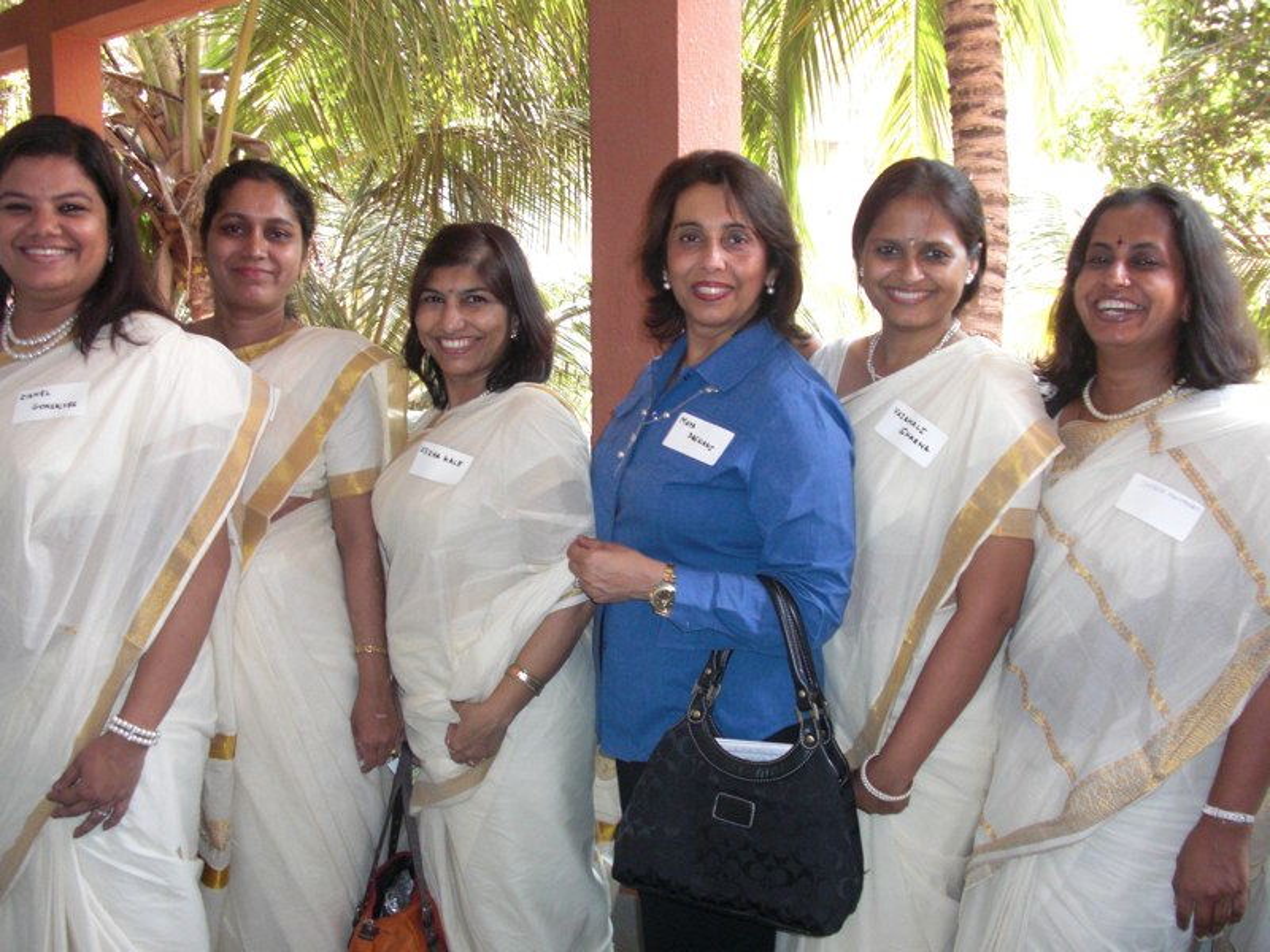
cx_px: 635
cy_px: 476
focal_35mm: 36
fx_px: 1321
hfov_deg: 51.4
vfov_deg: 39.7
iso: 200
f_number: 2.8
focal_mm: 6.3
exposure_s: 1/60
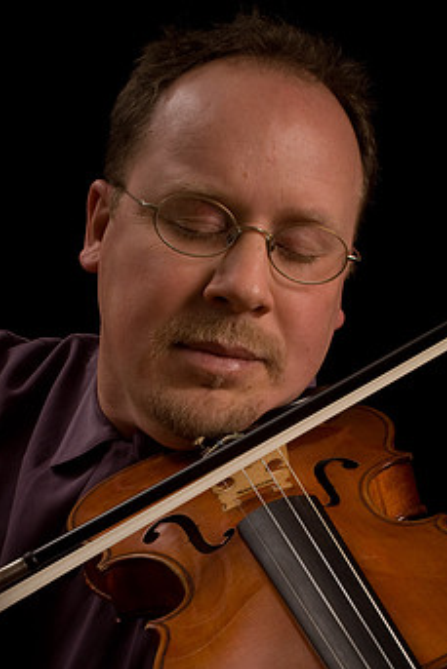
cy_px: 423
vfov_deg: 29.9
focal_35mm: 67
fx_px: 1247
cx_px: 224
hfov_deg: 20.3
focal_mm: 34
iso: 100
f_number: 16
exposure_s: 1/80
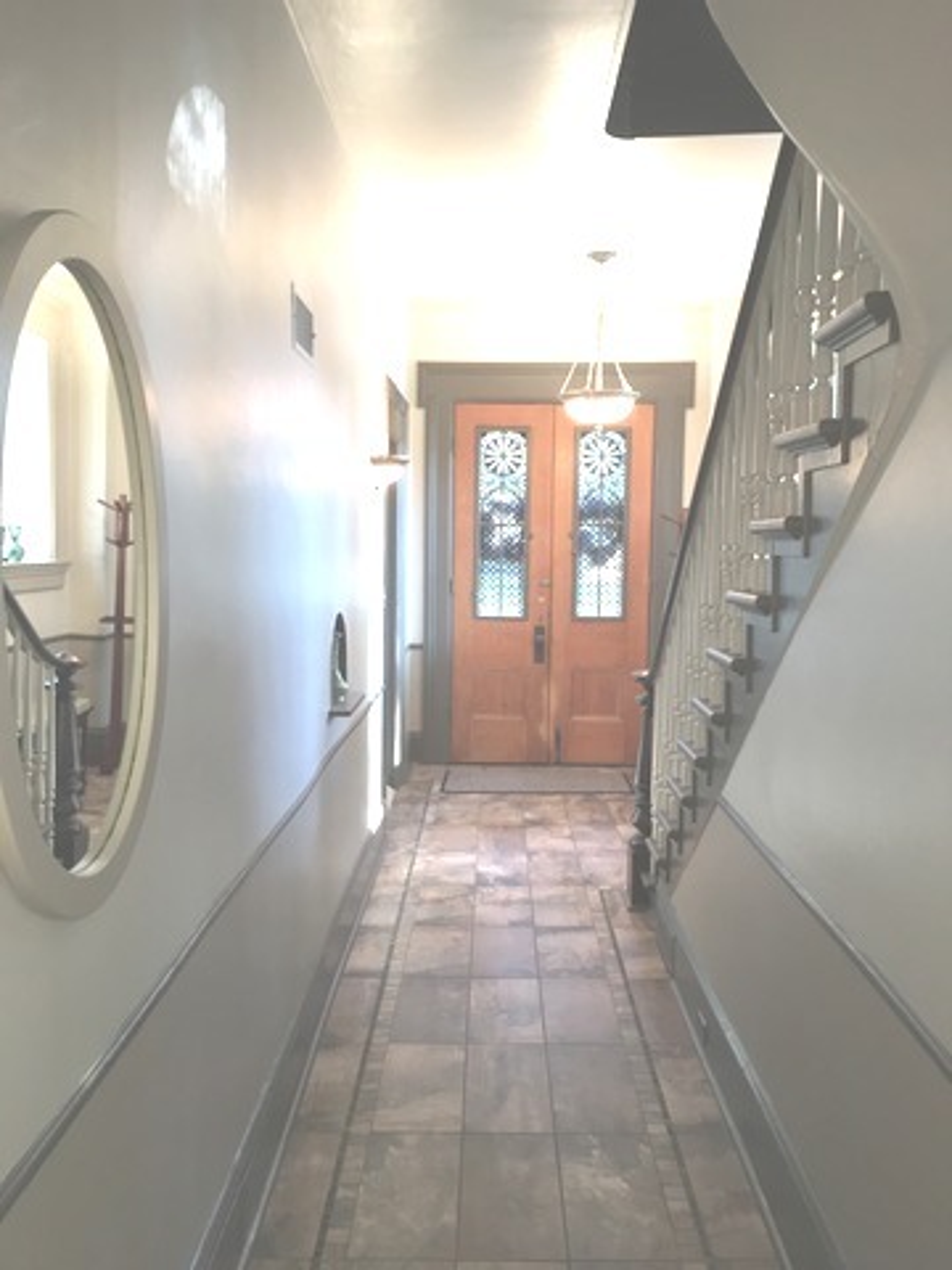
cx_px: 476
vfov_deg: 61.7
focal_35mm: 29
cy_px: 635
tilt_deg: -4.1
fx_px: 1063
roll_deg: -1.1
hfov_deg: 48.2
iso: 100
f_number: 2.2
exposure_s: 1/30
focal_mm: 4.15
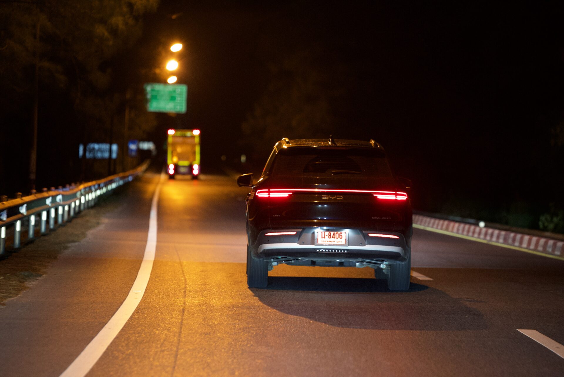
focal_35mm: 157
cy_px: 188
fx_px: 2461
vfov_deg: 8.8
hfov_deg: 13.1
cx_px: 282
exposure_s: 1/100
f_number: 2.8
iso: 6400
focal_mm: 157
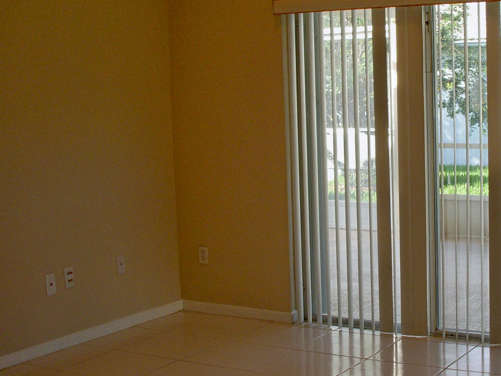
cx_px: 378
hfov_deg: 29.3
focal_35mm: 65
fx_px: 941
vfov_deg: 22.6
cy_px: 172
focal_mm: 6.3
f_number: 3.3
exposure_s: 1/50
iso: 100
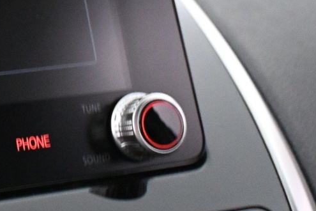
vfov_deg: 12.2
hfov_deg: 16.8
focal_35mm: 110
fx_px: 969
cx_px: -156
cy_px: -24
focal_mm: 22.5
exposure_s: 1/40
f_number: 4
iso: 4000
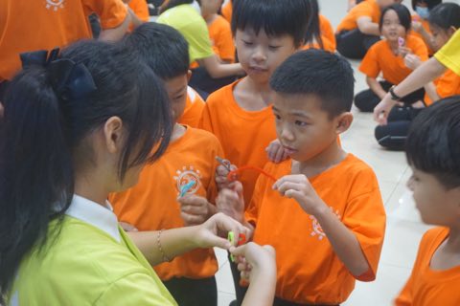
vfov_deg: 23.8
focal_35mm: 57
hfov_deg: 35.1
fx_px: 728
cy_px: 153
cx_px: 230
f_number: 5.6
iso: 3200
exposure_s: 1/50
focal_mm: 38
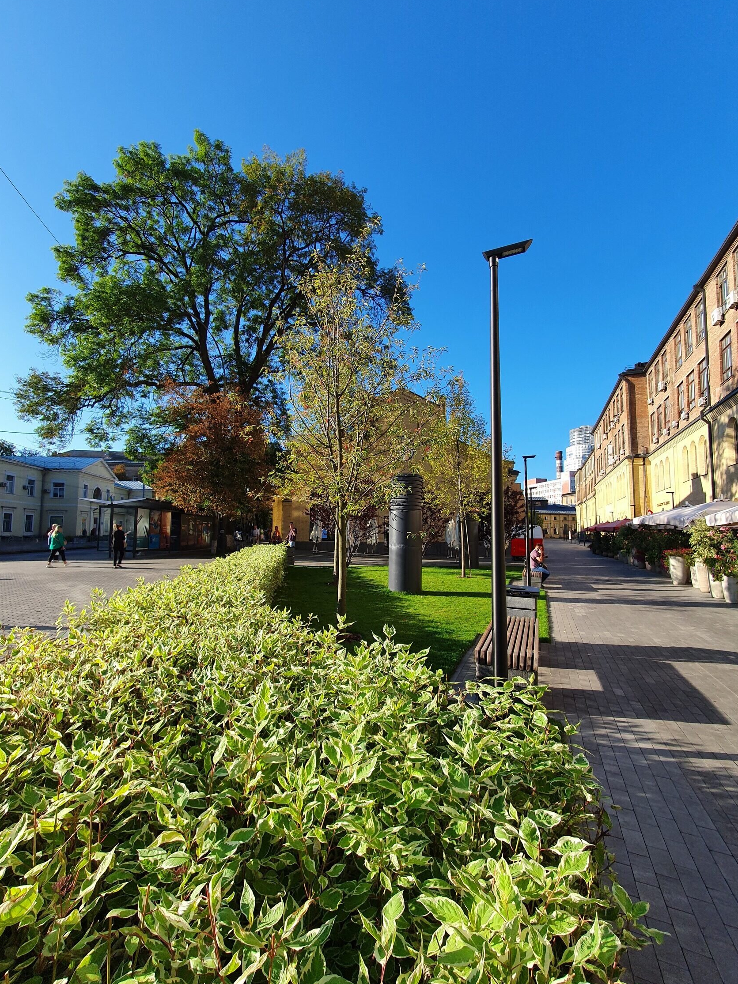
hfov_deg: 85.7
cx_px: 375
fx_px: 398
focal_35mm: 14
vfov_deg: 102.1
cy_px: 503
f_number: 2.2
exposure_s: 1/564
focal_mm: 1.8
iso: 50
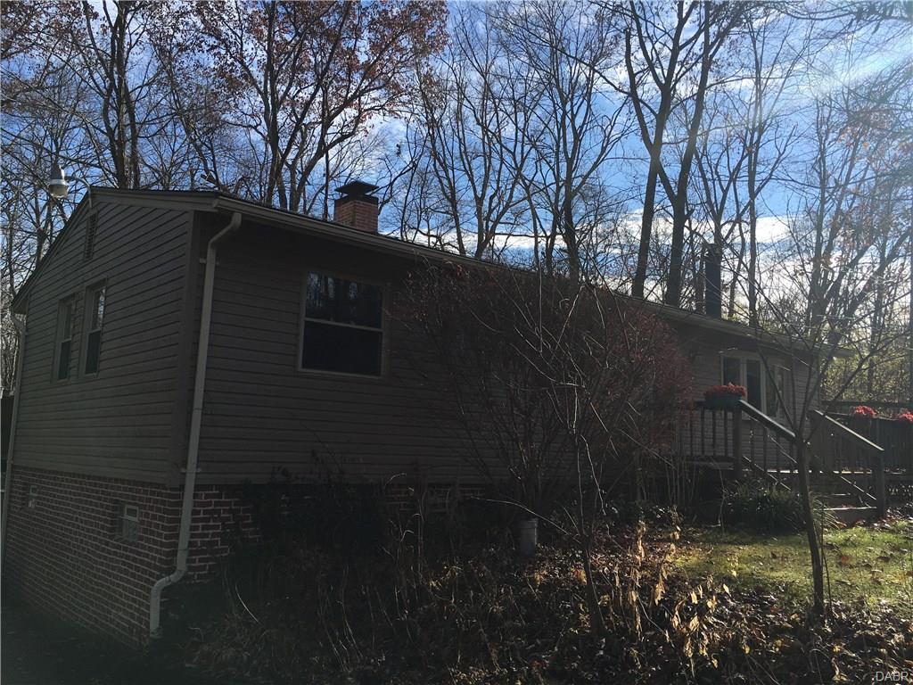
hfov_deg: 61.7
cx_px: 456
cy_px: 342
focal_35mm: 29
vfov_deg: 48.2
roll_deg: -1.7
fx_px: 765
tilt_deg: +8.6
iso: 25
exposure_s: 1/1672
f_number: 2.2
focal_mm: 4.15
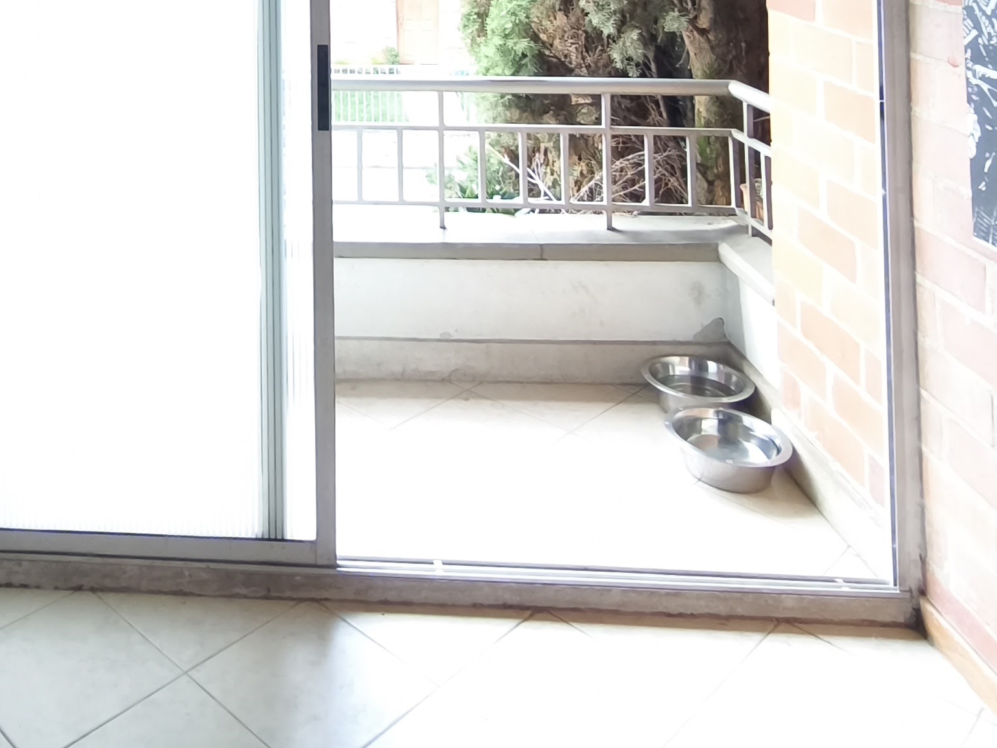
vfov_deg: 30.7
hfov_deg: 45.6
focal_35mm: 39
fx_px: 1123
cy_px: -169
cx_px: 209
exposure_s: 1/30
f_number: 2.2
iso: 250
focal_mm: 1.91
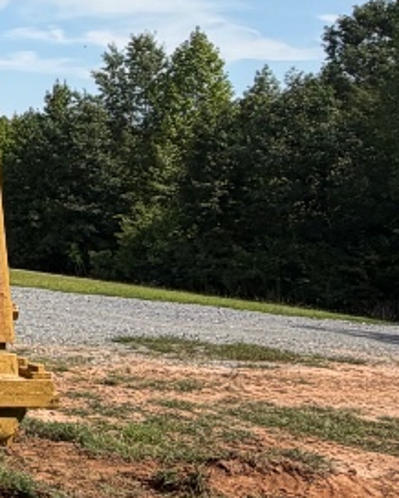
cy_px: 81
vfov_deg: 27.6
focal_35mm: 67
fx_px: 988
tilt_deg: +3.5
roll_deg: -4.4
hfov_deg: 17.0
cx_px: -392
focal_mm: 2.22
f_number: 2.2
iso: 20
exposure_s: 1/942
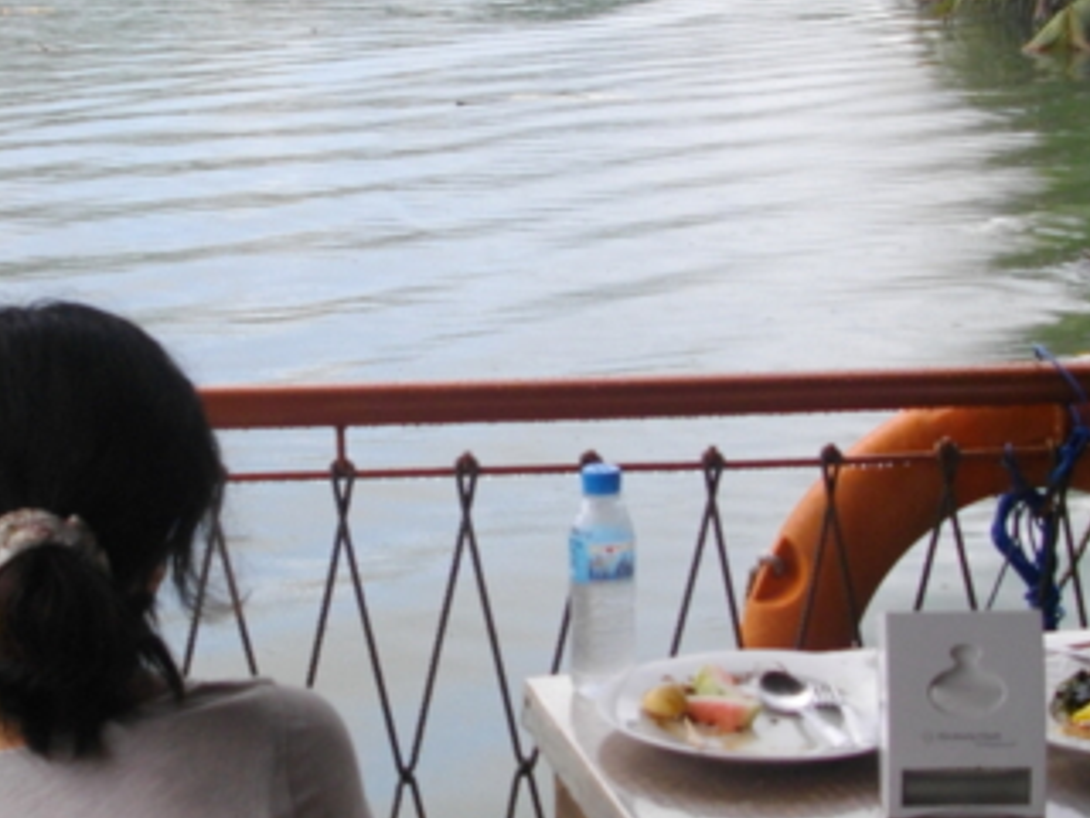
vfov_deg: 18.4
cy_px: 337
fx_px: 2519
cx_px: 501
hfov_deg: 24.4
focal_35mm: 80
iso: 100
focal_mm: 5.7
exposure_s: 1/500
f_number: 2.9
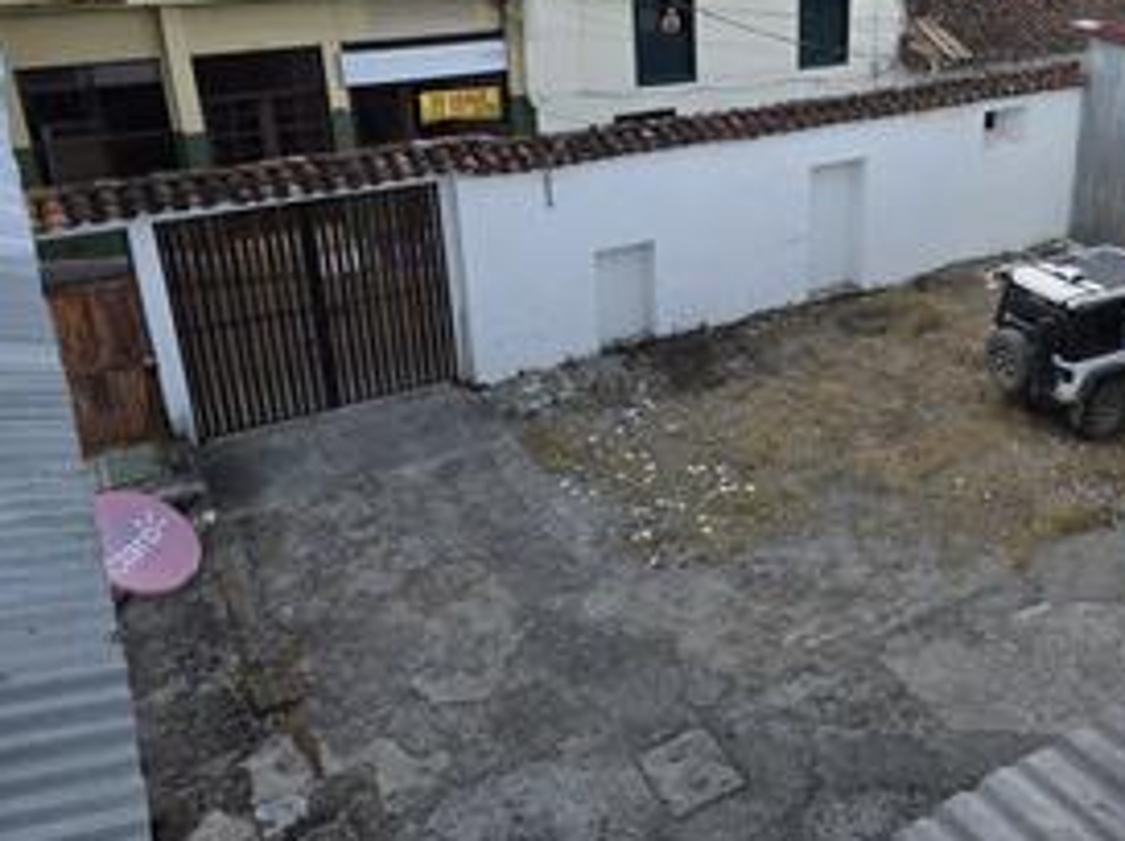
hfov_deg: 48.9
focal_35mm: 36
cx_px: 876
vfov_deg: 39.1
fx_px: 1168
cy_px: 272
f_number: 1.7
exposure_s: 1/1369
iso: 80
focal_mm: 6.3
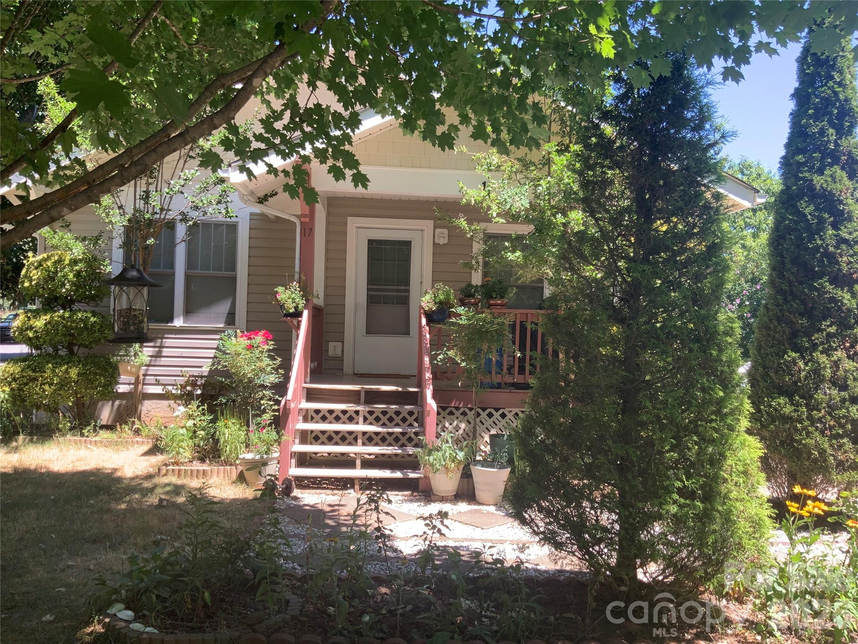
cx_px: 429
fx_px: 719
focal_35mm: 29
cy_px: 322
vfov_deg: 48.2
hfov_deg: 61.7
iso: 16
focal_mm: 3
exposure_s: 1/188
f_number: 1.8
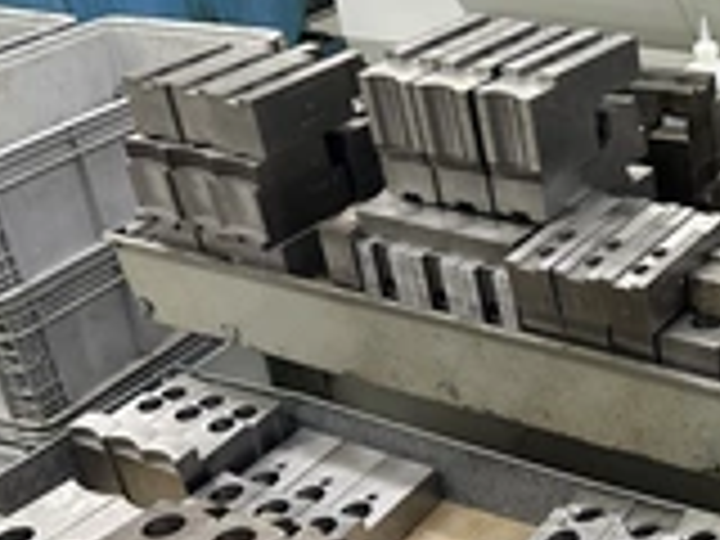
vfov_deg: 24.4
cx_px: 828
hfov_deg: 28.6
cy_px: 274
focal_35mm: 60
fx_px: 1248
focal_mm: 6.86
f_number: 1.78
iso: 160
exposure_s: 1/60
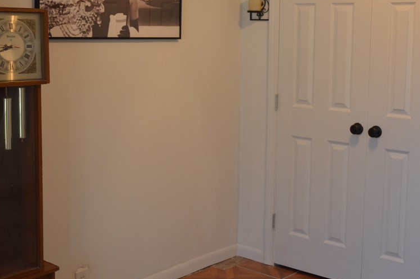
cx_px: 247
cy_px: 98
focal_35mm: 55
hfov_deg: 36.3
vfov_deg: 24.6
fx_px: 638
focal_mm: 25
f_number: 3.8
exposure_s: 1/60
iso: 400
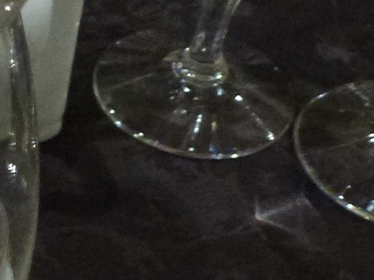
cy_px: 359
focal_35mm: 120
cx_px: -270
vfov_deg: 12.0
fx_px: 1297
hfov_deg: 14.6
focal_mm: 4.3
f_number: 3.3
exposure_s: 1/15
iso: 400
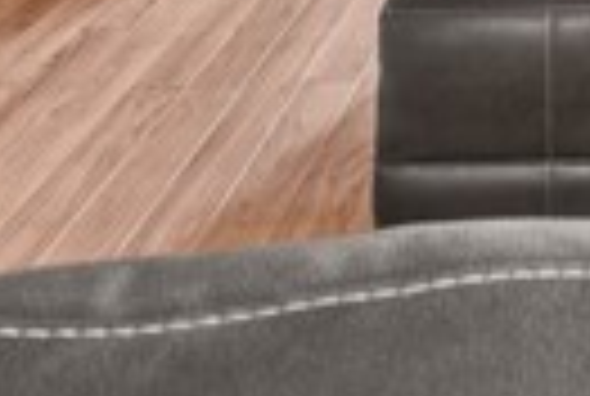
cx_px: 743
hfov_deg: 23.3
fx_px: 1281
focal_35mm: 78
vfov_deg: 13.2
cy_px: -551
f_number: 8
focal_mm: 16
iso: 640
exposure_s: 1.3
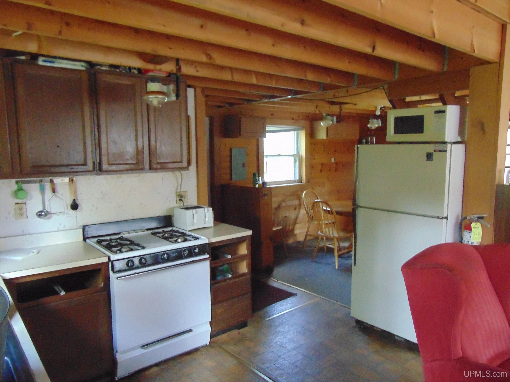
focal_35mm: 25
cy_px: 191
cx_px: 255
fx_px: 368
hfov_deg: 69.4
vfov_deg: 54.9
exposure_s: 1/20
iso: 640
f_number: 3
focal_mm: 4.5
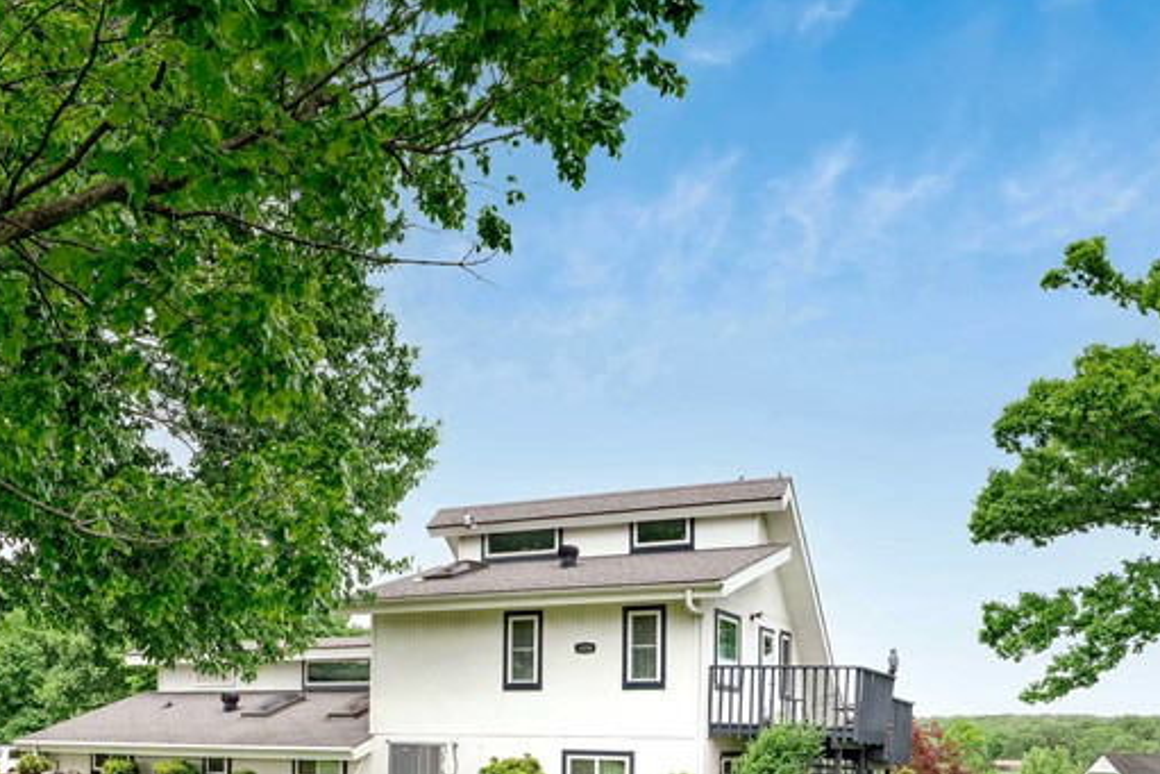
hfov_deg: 55.6
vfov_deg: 36.1
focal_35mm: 34
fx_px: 1096
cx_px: 511
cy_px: 724
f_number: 6.3
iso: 200
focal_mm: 16
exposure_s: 1/250
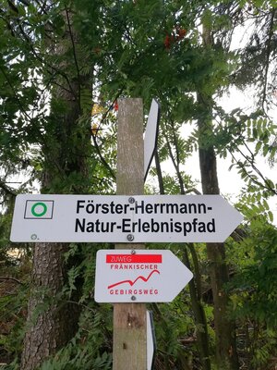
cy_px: 185
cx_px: 138
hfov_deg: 53.1
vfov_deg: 67.3
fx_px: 277
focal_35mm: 26
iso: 50
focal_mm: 3.81
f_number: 2.2
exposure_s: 1/180
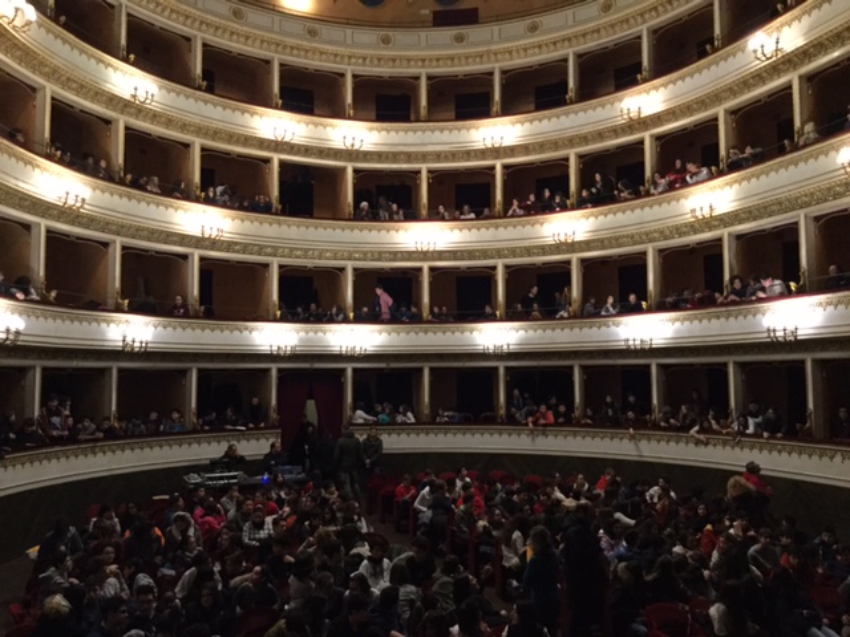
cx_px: 425
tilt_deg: +5.2
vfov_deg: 45.4
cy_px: 318
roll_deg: +1.3
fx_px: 761
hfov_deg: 58.4
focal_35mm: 31
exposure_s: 1/25
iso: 200
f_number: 2.4
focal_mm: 3.3
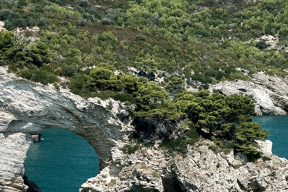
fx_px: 1904
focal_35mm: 238
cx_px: 102
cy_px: 91
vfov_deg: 5.8
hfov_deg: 8.6
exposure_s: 1/1100
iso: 400
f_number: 4.5
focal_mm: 55
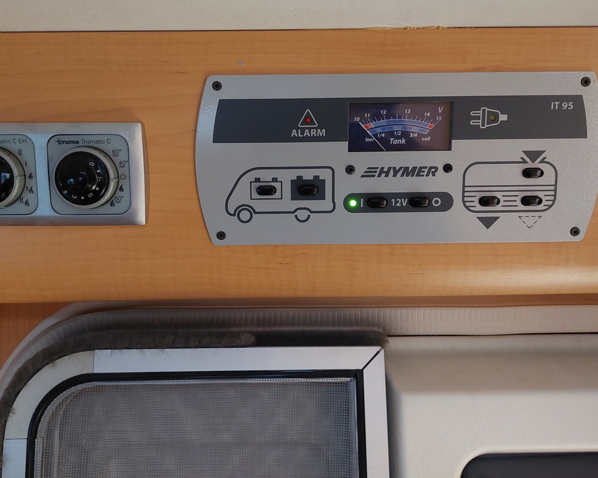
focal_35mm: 30
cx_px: 280
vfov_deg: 48.4
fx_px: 531
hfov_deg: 58.7
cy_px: 207
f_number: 1.8
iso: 640
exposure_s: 1/25
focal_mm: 5.23
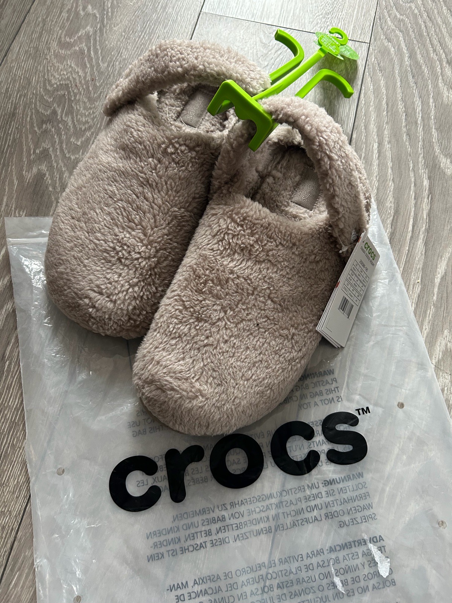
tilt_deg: -71.6
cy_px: 302
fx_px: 453
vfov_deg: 67.3
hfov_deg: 53.1
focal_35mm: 26
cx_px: 226
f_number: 1.5
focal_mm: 5.7
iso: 250
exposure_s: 1/60
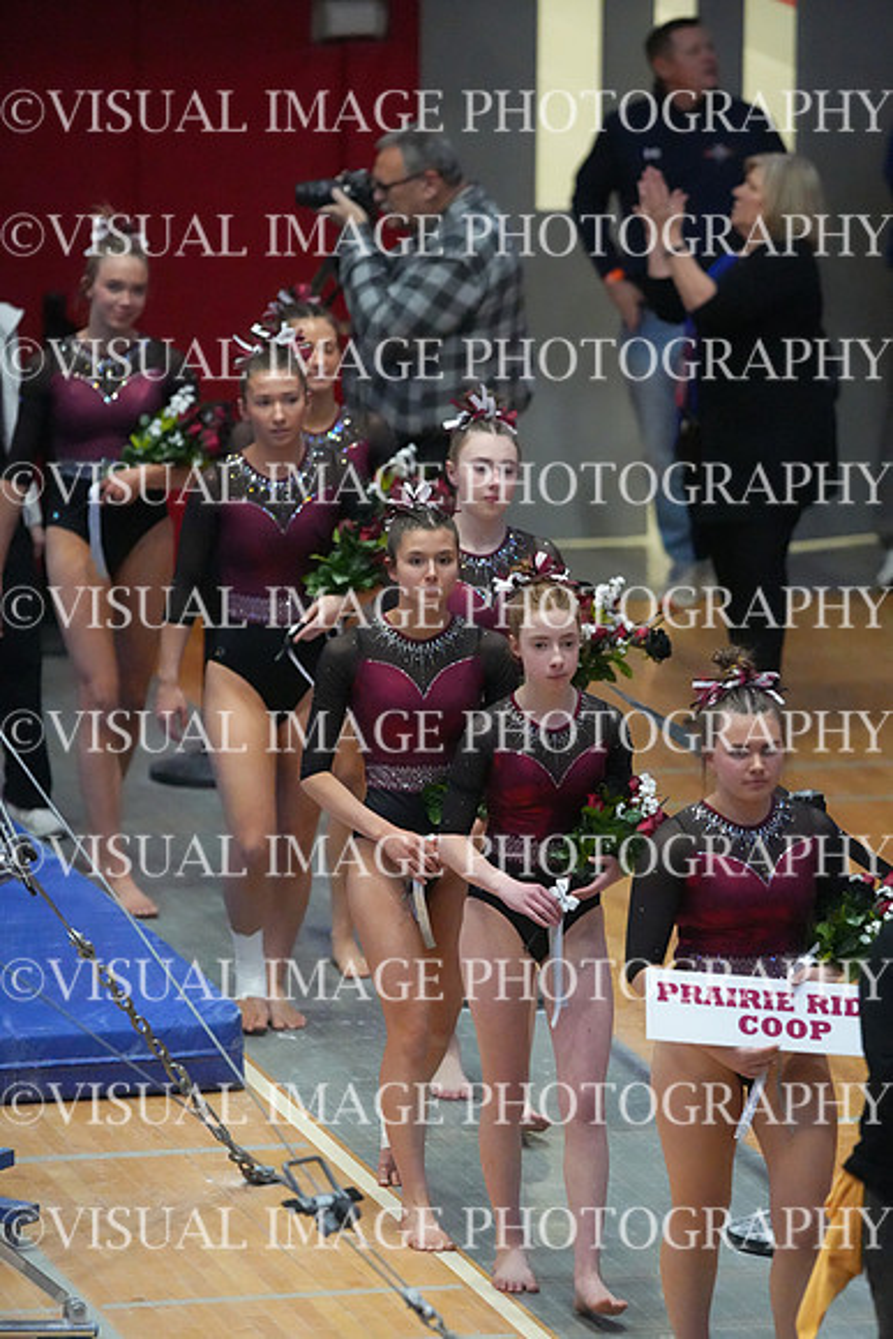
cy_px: 670
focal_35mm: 300
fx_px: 11155
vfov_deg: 6.9
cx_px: 446
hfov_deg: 4.6
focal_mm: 300
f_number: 3.5
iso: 20000
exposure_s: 1/1600
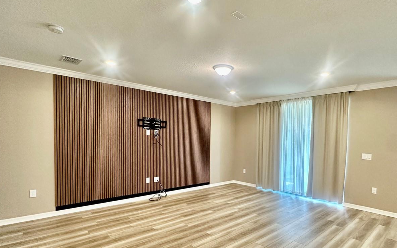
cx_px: 231
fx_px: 216
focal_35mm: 20
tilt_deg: -2.2
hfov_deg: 84.4
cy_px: 148
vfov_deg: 59.2
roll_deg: -1.7
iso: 250
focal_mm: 2.22
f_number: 2.2
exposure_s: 1/120
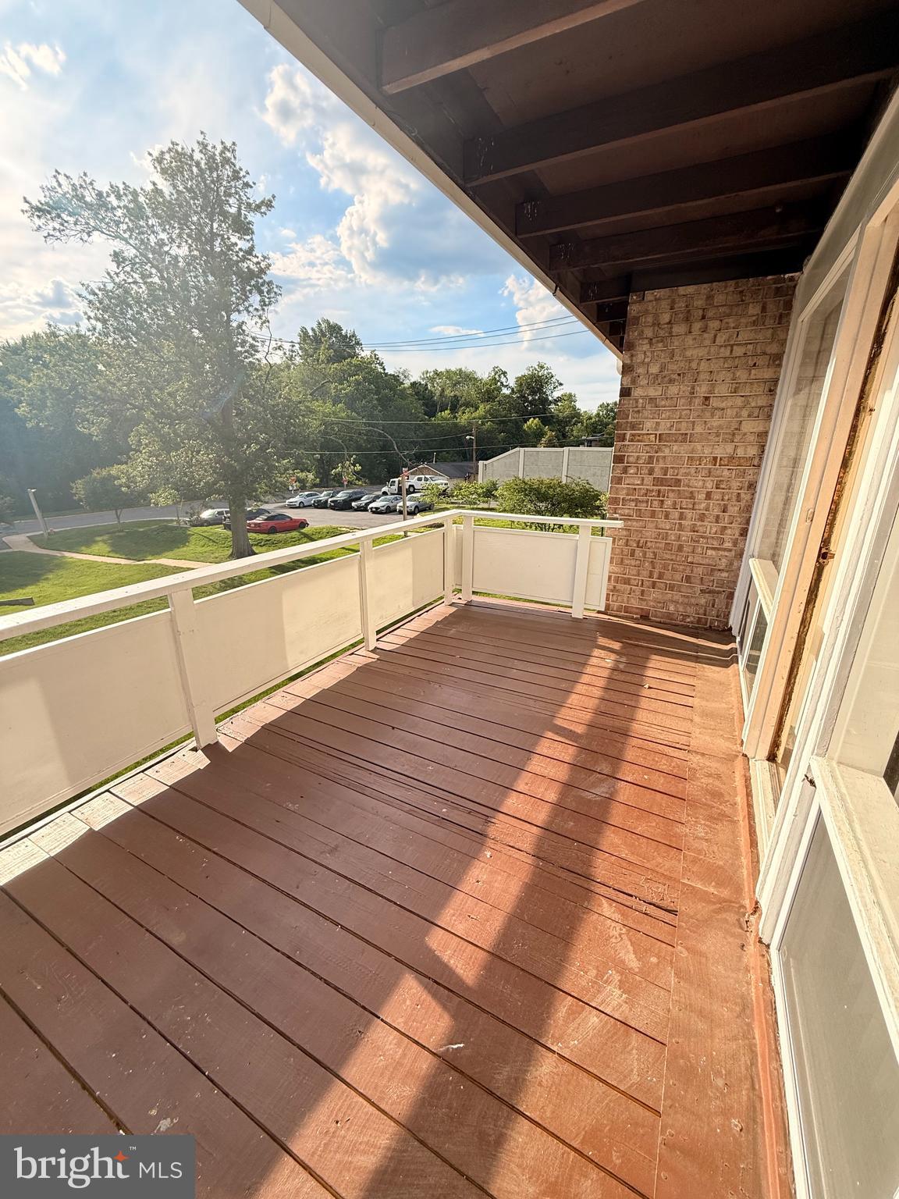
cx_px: 450
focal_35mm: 14
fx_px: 485
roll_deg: -1.0
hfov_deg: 85.7
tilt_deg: -16.7
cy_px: 600
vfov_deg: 102.1
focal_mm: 2.22
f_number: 2.2
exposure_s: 1/1211
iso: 64
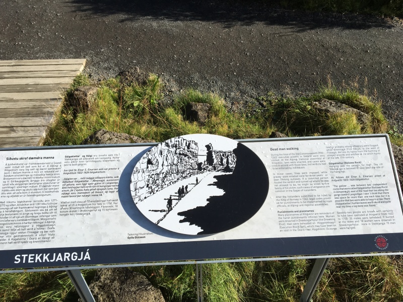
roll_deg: +0.0
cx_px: 202
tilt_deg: -43.9
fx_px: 338
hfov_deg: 61.7
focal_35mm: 29
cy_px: 151
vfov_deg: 48.2
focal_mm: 4.15
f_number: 2.2
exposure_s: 1/1451
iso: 25
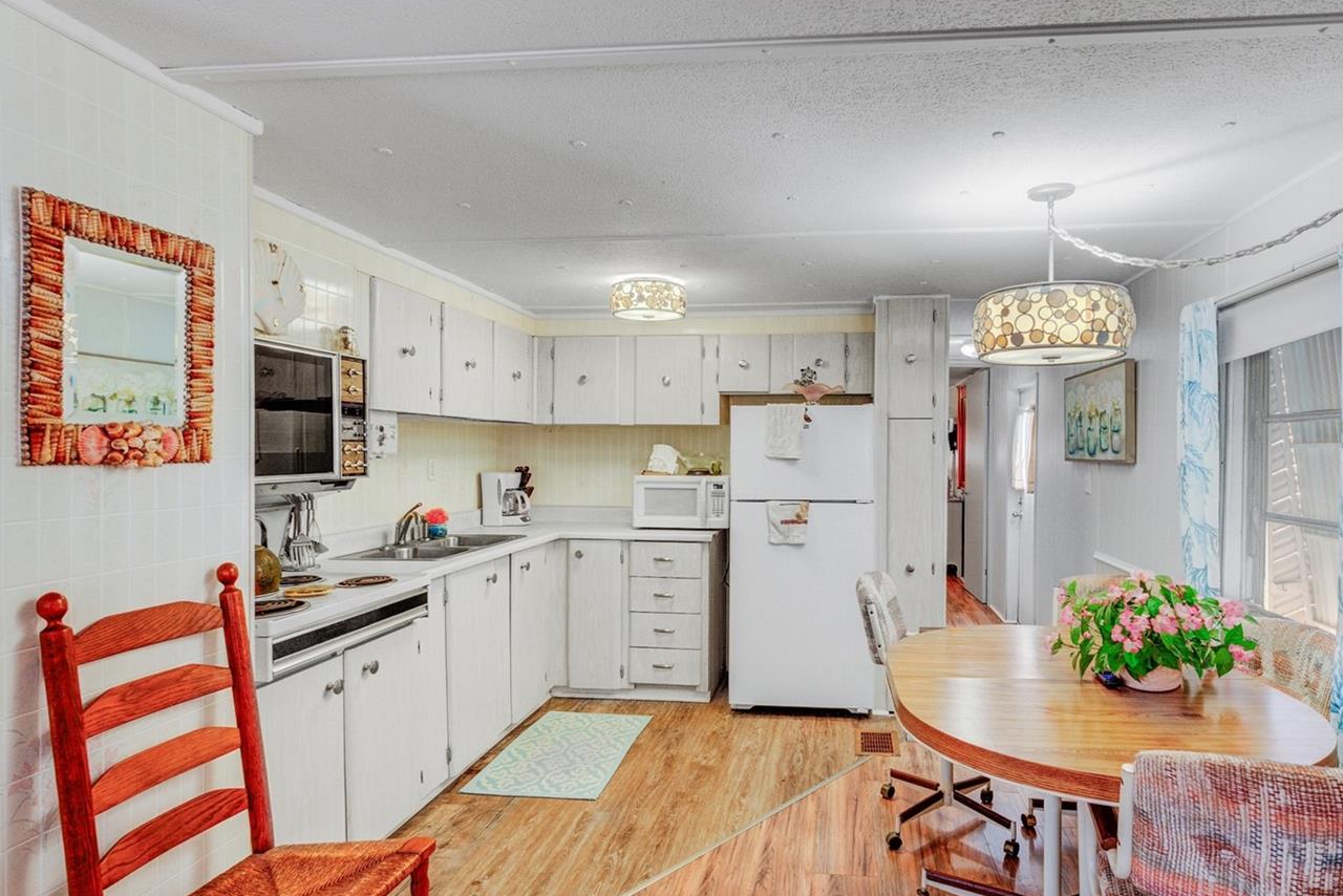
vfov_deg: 62.0
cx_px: 772
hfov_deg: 83.4
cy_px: 450
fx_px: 746
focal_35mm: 20
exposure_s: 1/20
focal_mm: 16
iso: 400
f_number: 8
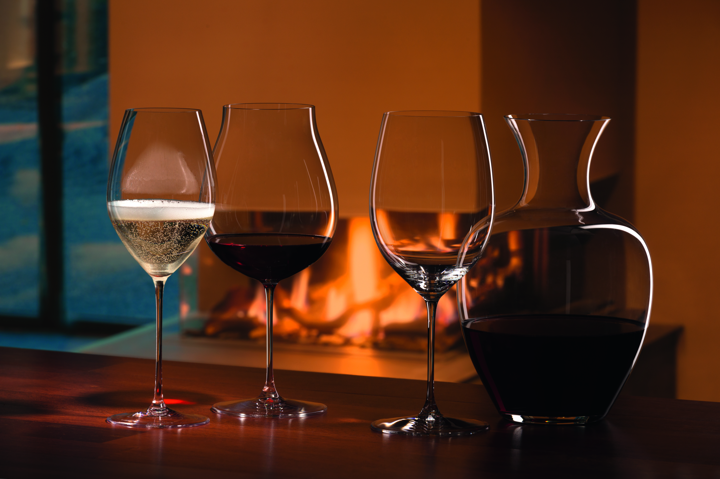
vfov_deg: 8.8
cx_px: 360
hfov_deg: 13.3
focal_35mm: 155
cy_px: 240
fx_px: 3098
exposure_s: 1/100
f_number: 11
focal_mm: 155
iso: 250
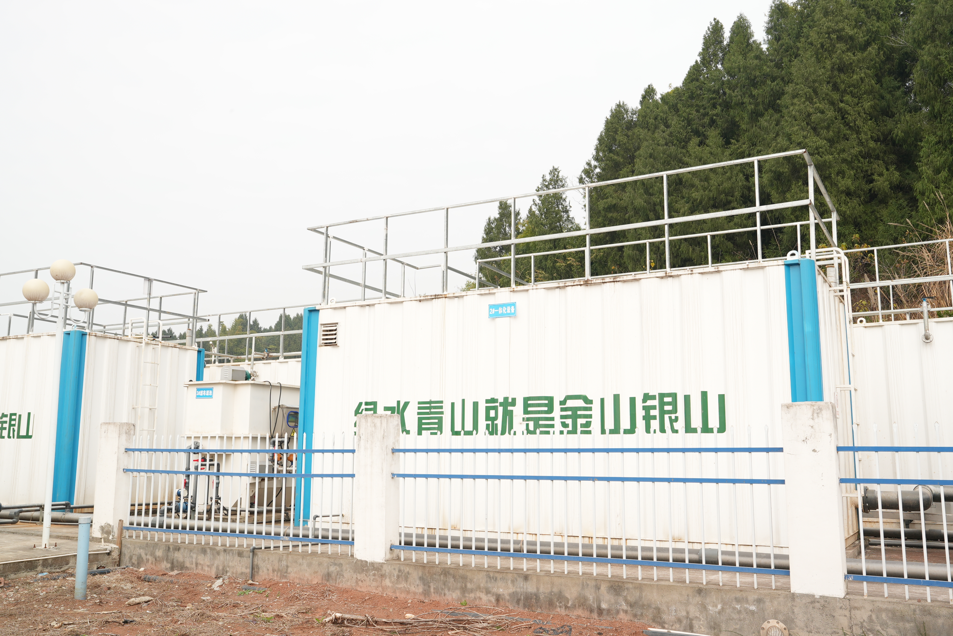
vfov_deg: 41.2
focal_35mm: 32
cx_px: 476
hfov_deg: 58.7
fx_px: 848
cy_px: 318
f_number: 7.1
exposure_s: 1/100
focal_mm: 32
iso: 250
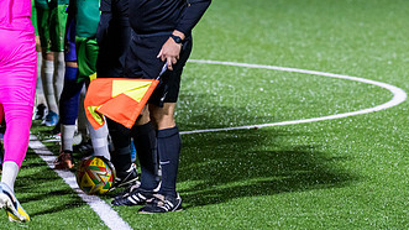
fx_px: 3470
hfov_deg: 6.7
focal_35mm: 320
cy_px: 71
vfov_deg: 3.8
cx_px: 122
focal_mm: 135
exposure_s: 1/250
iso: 4000
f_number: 2.8
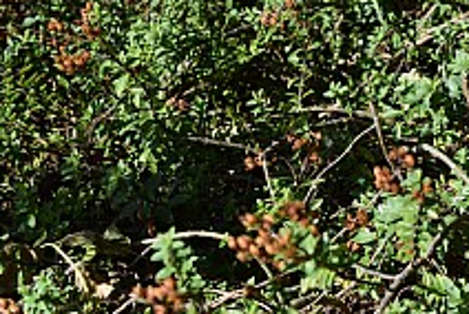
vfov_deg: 10.6
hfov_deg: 15.6
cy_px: 72
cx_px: 369
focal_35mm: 130
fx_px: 1696
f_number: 8
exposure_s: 1/250
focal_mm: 46
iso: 200
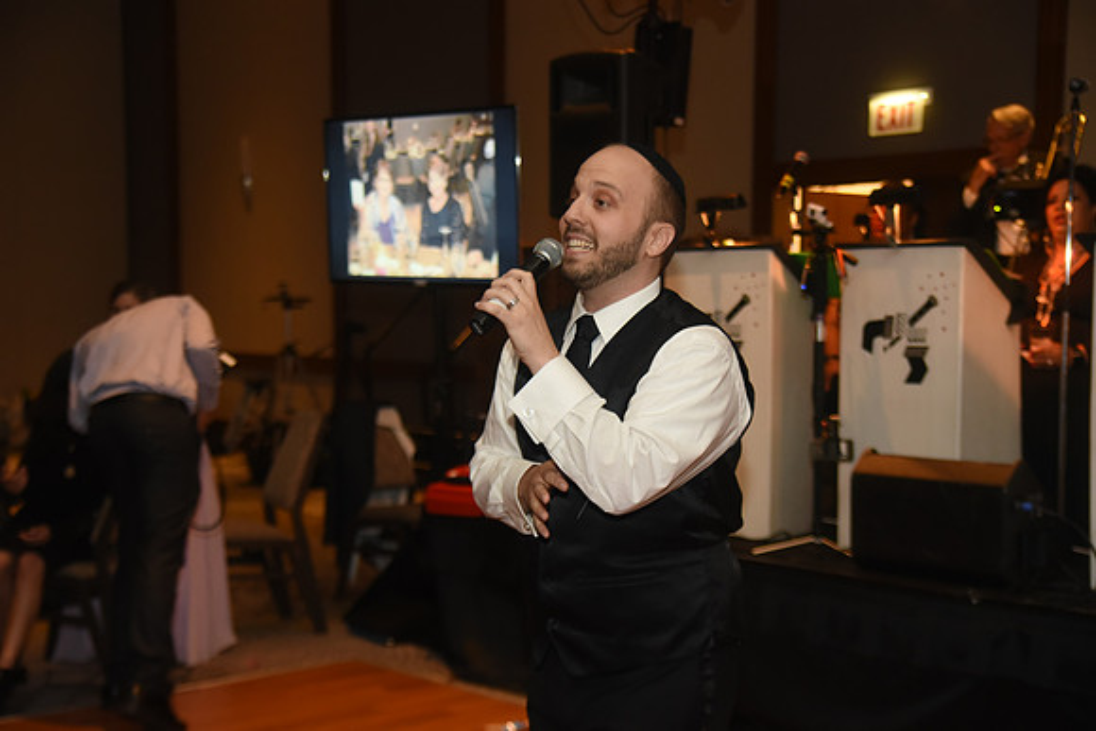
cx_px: 548
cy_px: 366
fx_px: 1766
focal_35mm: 58
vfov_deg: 23.4
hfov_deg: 34.5
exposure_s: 1/80
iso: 3200
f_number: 3.5
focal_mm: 58
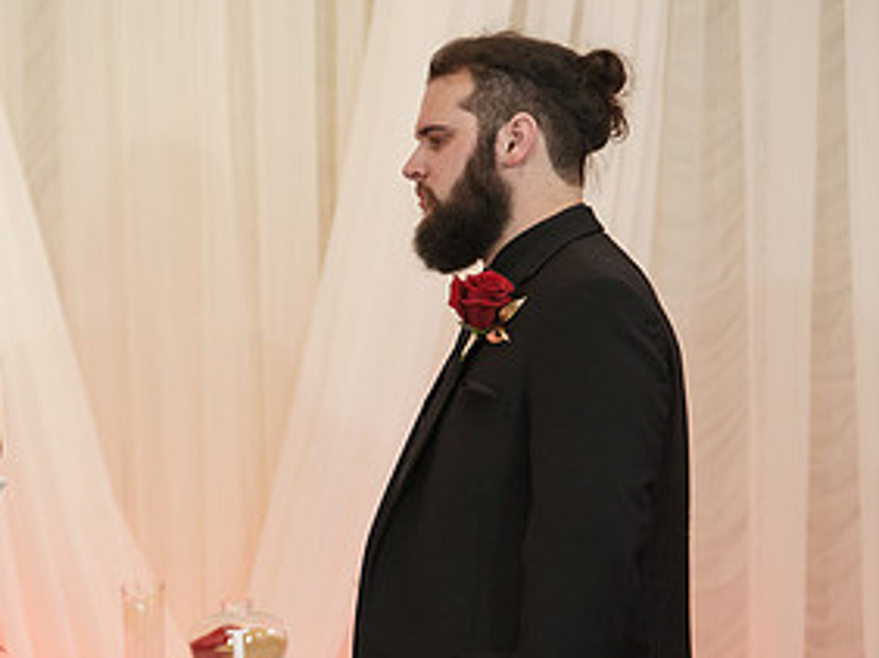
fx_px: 6089
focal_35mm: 240
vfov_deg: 6.2
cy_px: 419
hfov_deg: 8.2
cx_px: 180
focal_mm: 120
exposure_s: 1/100
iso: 2000
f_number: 4
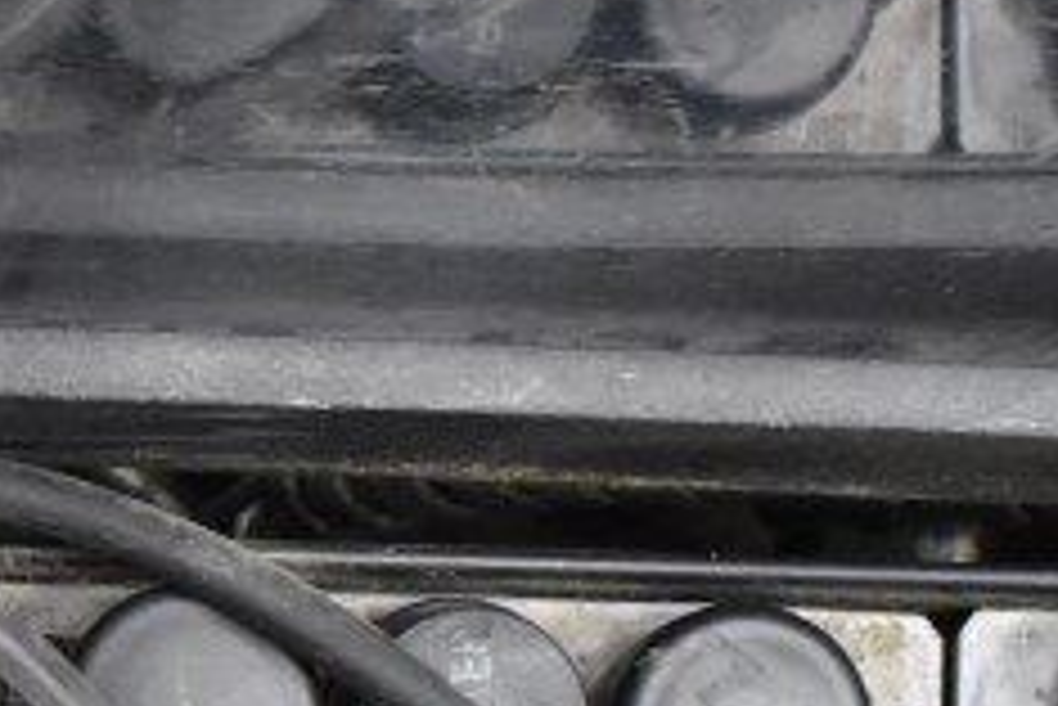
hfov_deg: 14.5
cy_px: 940
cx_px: -122
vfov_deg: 9.8
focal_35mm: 138
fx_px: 4058
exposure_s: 1/25
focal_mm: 18
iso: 1600
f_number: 5
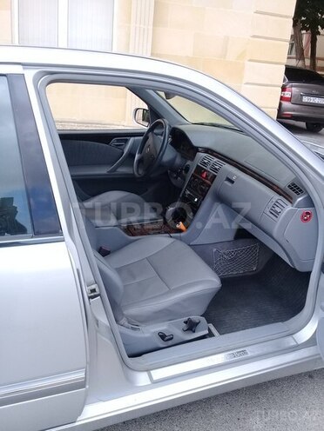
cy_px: 216
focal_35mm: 31
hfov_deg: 45.4
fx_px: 387
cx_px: 162
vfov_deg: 58.4
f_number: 2.2
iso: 50
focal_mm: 3.3
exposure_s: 1/228
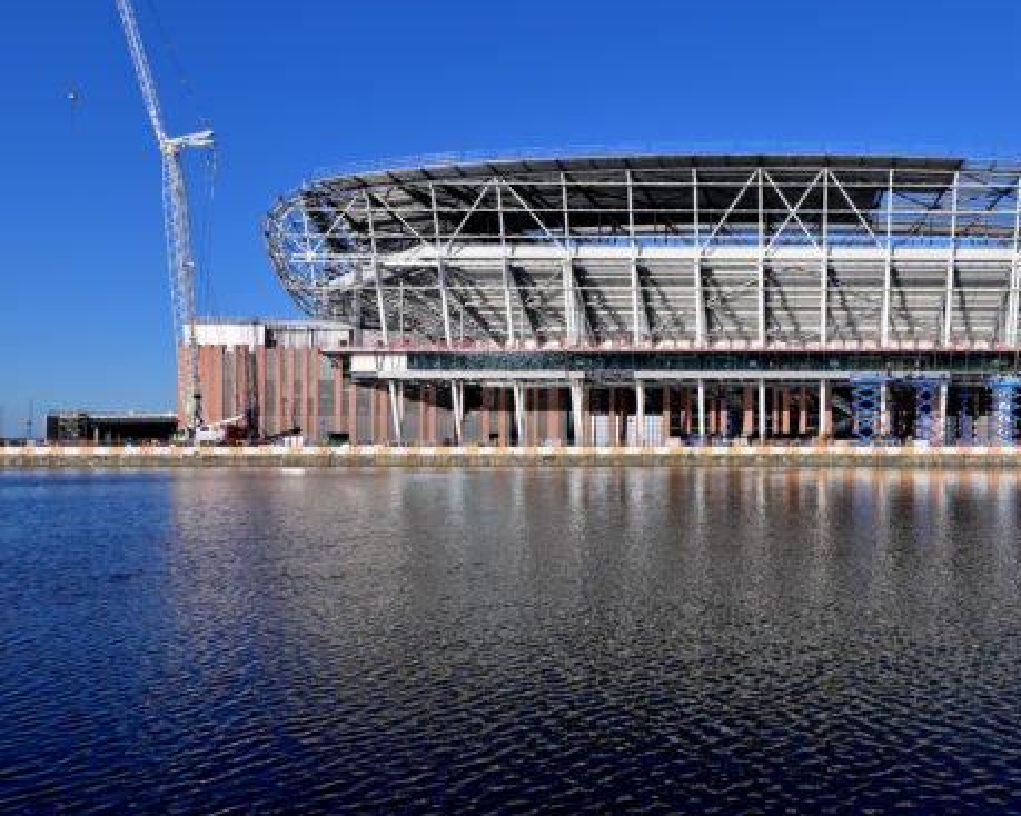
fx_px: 695
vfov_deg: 60.4
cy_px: 334
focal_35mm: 23
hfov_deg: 66.7
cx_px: 799
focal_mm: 15
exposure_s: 1/500
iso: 100
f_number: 8
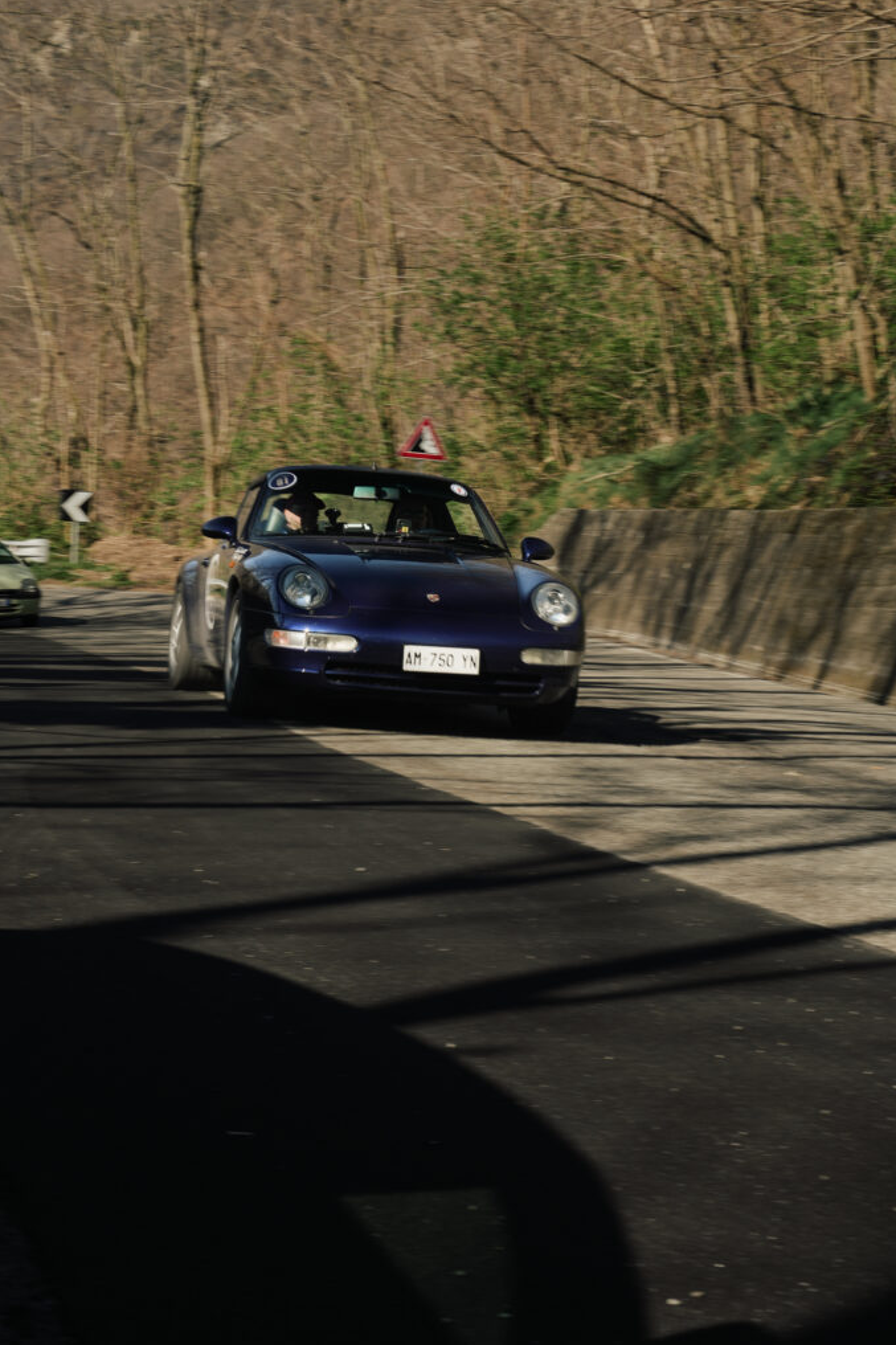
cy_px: 563
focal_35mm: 62
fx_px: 2315
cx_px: 362
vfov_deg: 32.3
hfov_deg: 21.9
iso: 100
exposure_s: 1/50
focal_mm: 45
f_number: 13
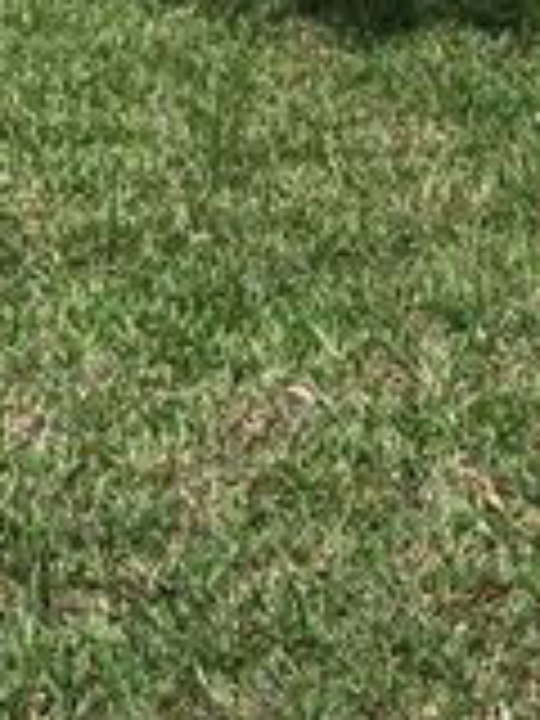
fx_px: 2434
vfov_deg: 16.0
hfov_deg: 12.4
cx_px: 648
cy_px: -205
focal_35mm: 117
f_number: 1.8
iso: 20
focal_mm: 3.99
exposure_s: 1/2825
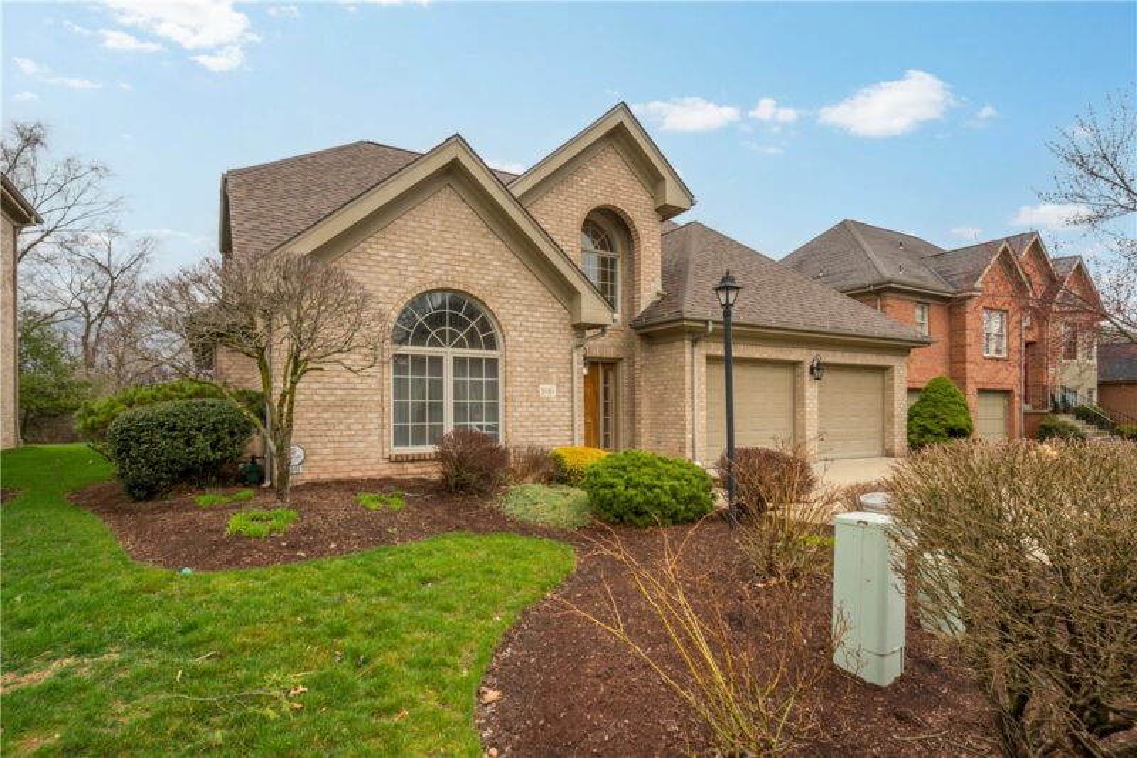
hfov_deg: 90.0
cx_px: 568
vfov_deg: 67.4
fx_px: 568
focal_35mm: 18
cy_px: 379
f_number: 6.3
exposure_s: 1/320
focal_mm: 12
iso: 100
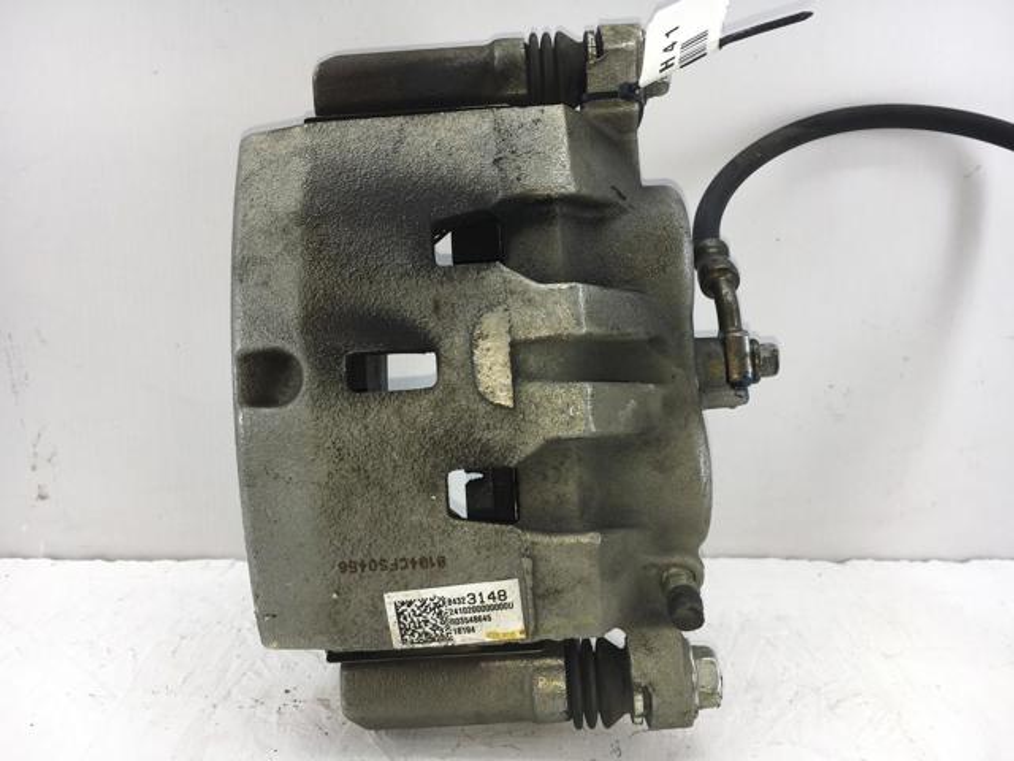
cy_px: 380
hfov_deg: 61.7
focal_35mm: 29
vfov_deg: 48.2
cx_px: 507
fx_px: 849
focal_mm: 4.15
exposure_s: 1/215
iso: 25
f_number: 2.2
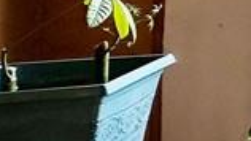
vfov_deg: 11.5
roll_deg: -0.7
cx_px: 747
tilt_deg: -0.4
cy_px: -97
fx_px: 659
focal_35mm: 99
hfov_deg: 11.6
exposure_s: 1/140
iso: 40
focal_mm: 2.22
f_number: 2.2
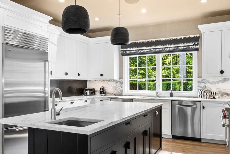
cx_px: 112
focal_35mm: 31
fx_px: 198
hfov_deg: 60.3
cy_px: 82
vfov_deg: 42.3
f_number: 16
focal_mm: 16
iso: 800
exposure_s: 1/4
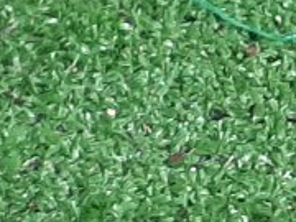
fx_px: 1779
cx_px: -618
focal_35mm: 208
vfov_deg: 7.1
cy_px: 219
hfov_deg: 8.0
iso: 57
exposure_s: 1/50
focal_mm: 3.93
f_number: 1.7
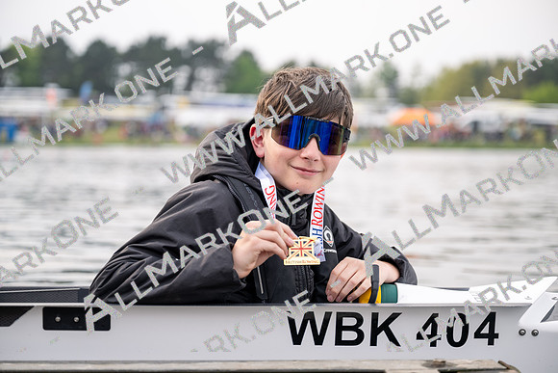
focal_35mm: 70
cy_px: 186
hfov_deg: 28.8
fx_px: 1086
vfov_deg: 19.5
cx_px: 279
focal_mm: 70
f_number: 2.8
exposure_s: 1/400
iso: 64
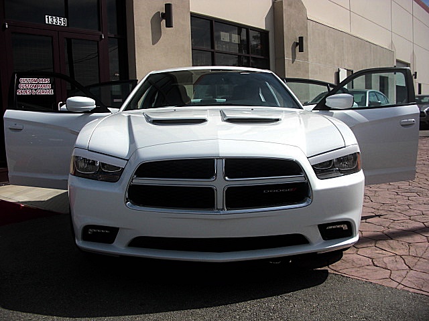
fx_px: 446
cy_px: 160
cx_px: 214
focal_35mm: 36
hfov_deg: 51.4
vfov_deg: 39.7
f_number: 7.9
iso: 50
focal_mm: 6.3
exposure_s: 1/200
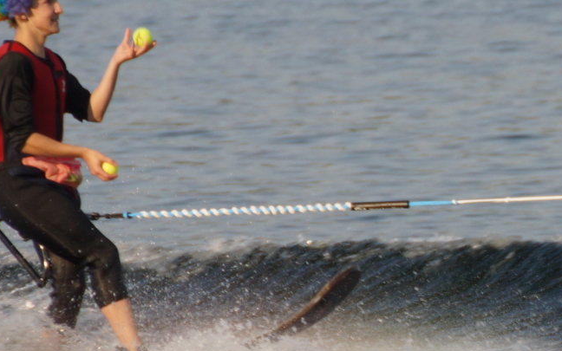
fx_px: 5774
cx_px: 174
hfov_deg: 5.6
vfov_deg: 3.5
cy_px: 171
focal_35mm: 377
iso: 200
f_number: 6.3
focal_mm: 160
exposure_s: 1/250
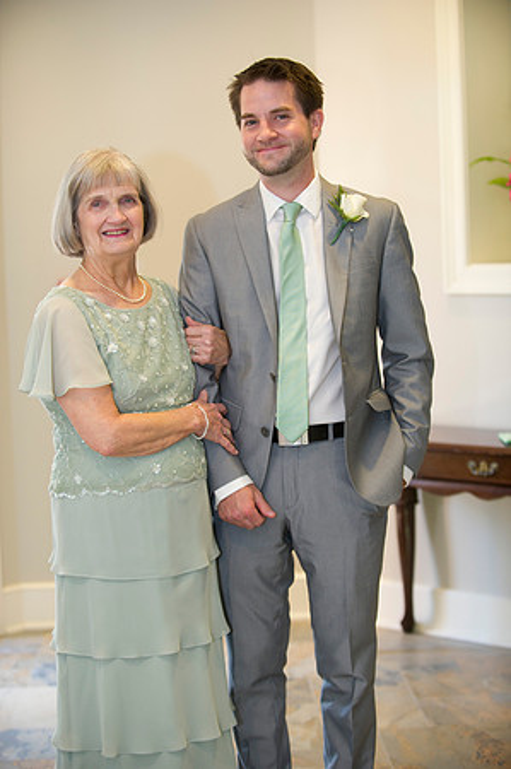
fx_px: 1494
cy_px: 384
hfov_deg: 19.4
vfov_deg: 28.9
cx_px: 256
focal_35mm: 70
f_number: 2.8
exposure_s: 1/125
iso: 800
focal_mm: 70
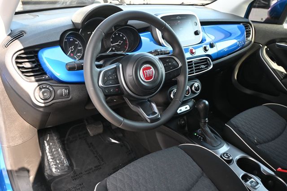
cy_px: 96
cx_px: 144
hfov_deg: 62.0
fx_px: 239
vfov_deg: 43.6
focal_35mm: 30
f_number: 3.8
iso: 640
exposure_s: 1/125
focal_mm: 20
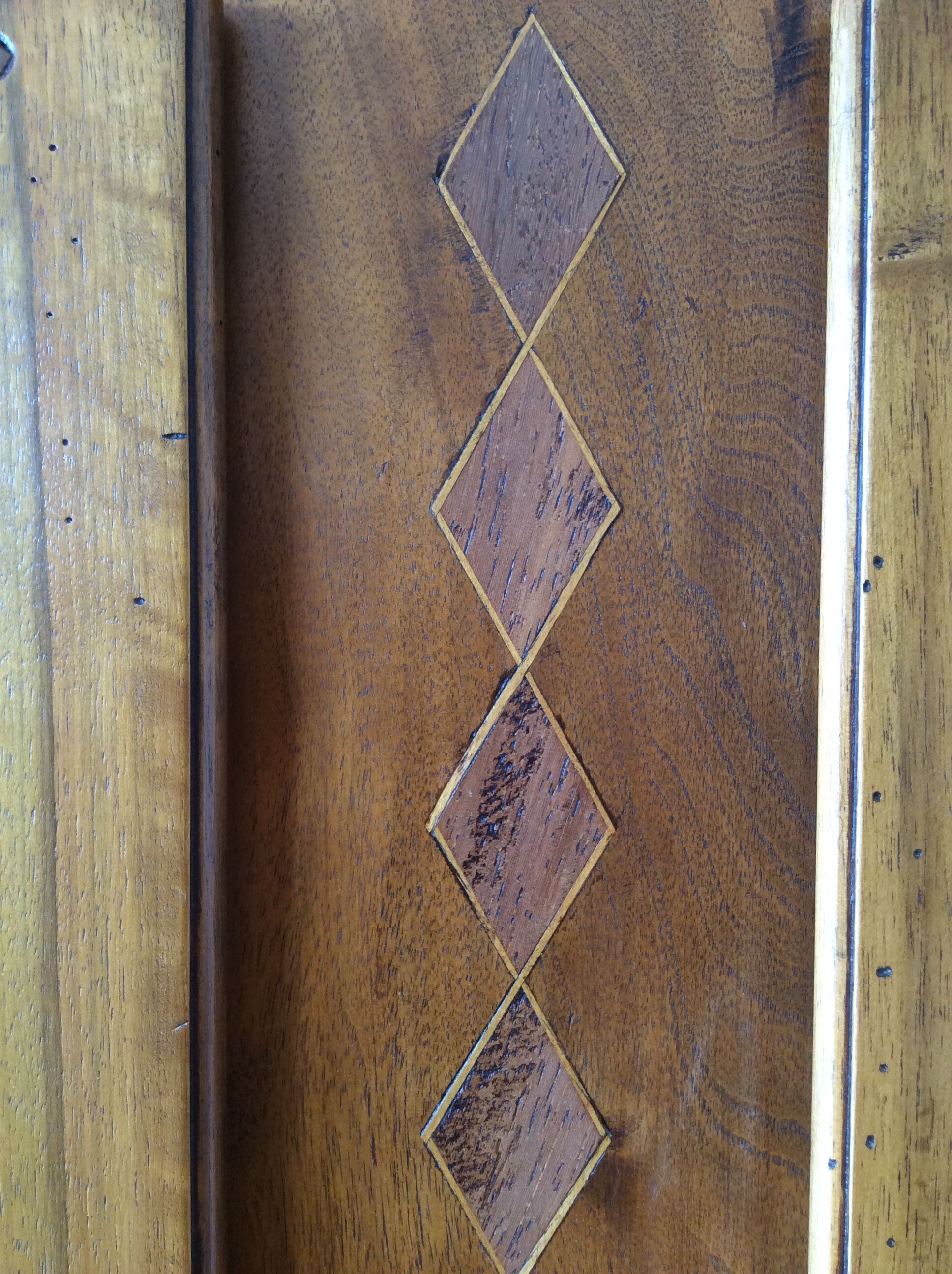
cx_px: 476
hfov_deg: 44.1
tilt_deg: -2.5
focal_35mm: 32
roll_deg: -1.0
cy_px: 637
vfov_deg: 56.9
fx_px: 1177
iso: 80
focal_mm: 3.3
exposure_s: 1/25
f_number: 2.4
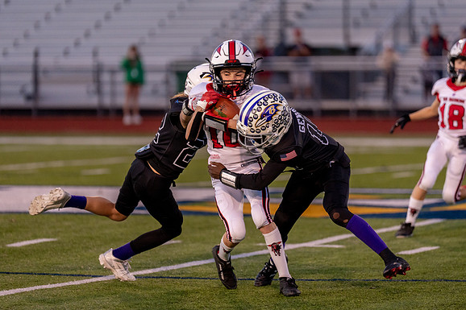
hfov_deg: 8.8
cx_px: 240
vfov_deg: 5.9
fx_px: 3028
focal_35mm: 234
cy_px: 140
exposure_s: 1/1000
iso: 1600
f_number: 2.8
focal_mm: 191
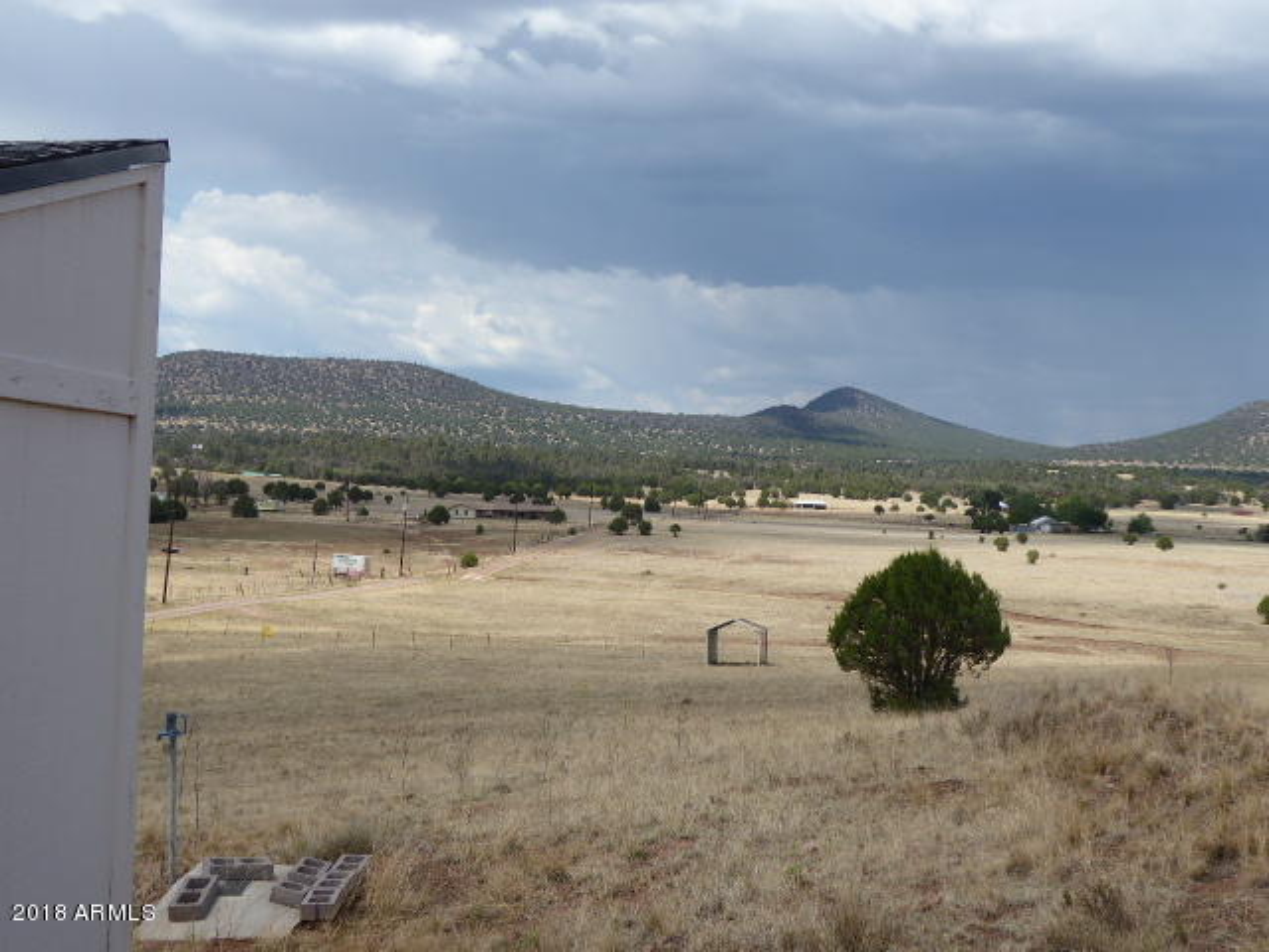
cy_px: 476
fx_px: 1796
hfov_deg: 38.9
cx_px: 634
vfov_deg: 29.7
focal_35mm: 49
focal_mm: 8.4
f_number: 4
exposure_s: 1/640
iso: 80
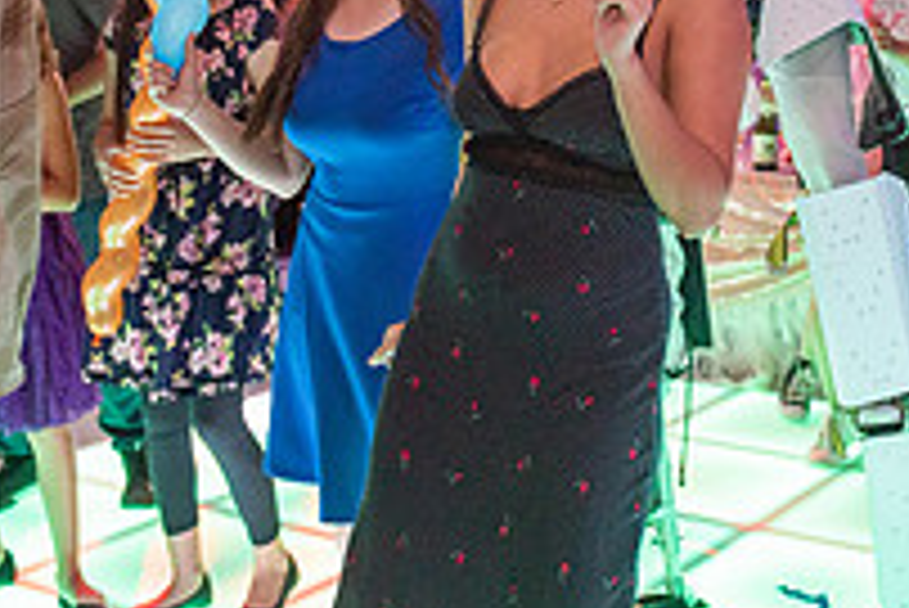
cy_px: 29
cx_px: 603
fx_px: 1743
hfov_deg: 29.0
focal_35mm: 69
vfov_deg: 19.3
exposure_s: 1/125
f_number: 3.2
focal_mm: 24
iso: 1250
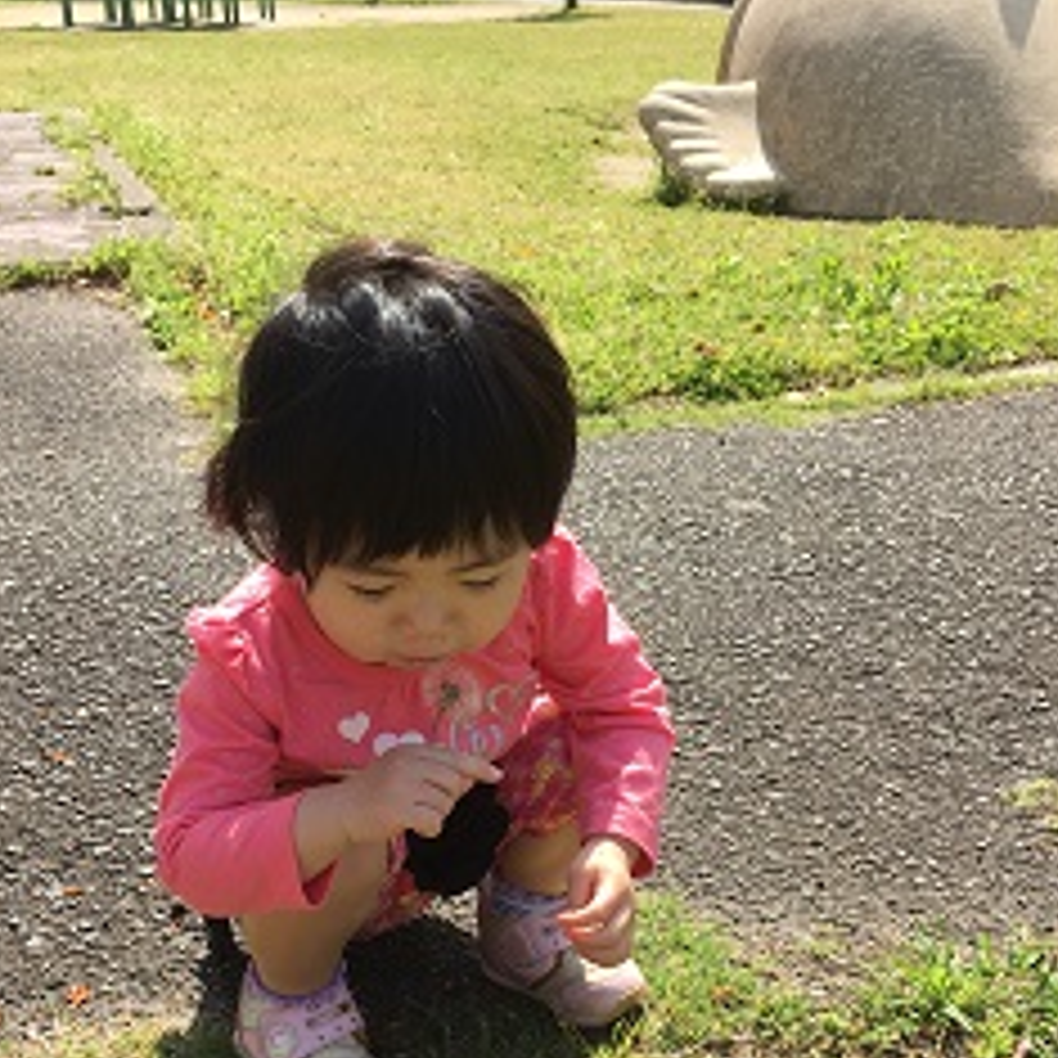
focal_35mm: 44
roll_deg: +1.5
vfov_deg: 37.3
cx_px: 484
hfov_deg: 38.3
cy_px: 815
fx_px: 1521
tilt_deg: -27.7
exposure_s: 1/625
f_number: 2.2
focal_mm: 4.15
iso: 25
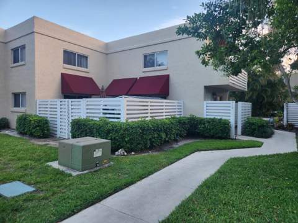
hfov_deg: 74.0
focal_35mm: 23
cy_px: 112
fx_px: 198
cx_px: 149
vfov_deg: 58.8
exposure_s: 1/180
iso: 80
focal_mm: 5.4
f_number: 1.8
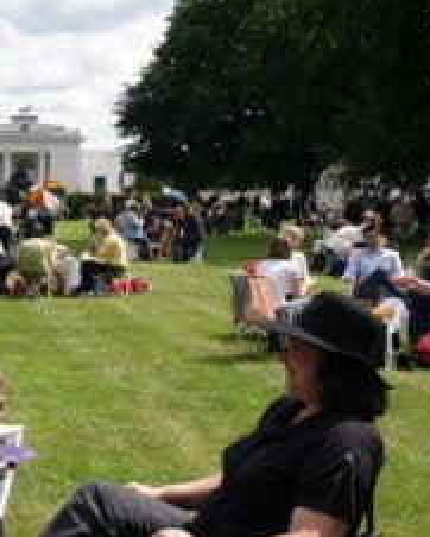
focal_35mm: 70
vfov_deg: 27.0
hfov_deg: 20.4
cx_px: -95
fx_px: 1113
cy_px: 187
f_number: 10
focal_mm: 22
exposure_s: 1/200
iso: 200
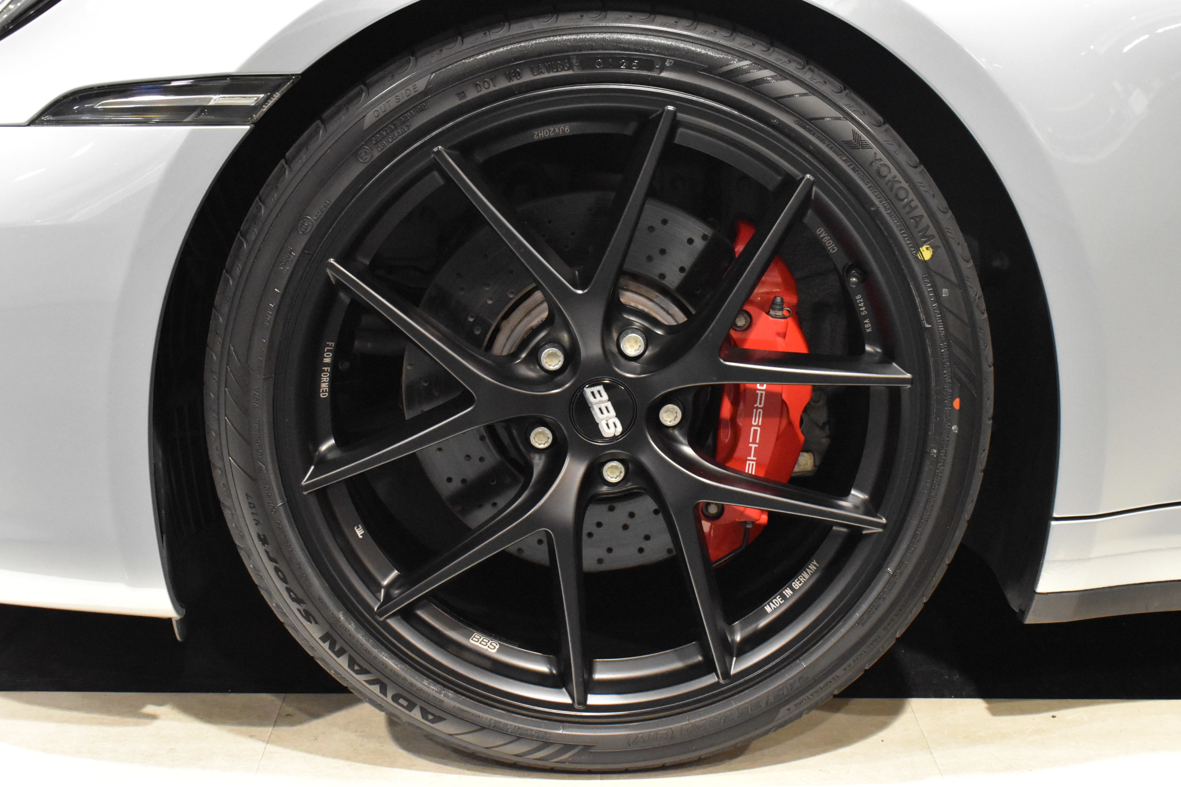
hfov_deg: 37.8
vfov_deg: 25.8
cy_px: 394
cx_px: 590
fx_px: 1722
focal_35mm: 52
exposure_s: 1/40
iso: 6400
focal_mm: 35
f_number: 8
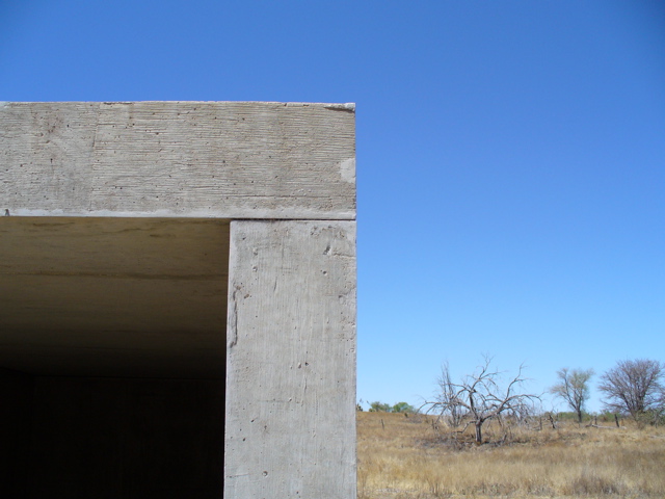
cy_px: 250
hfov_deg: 50.1
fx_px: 711
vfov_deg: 38.7
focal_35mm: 37
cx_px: 332
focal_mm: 6.1
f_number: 5.6
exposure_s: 1/320
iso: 80
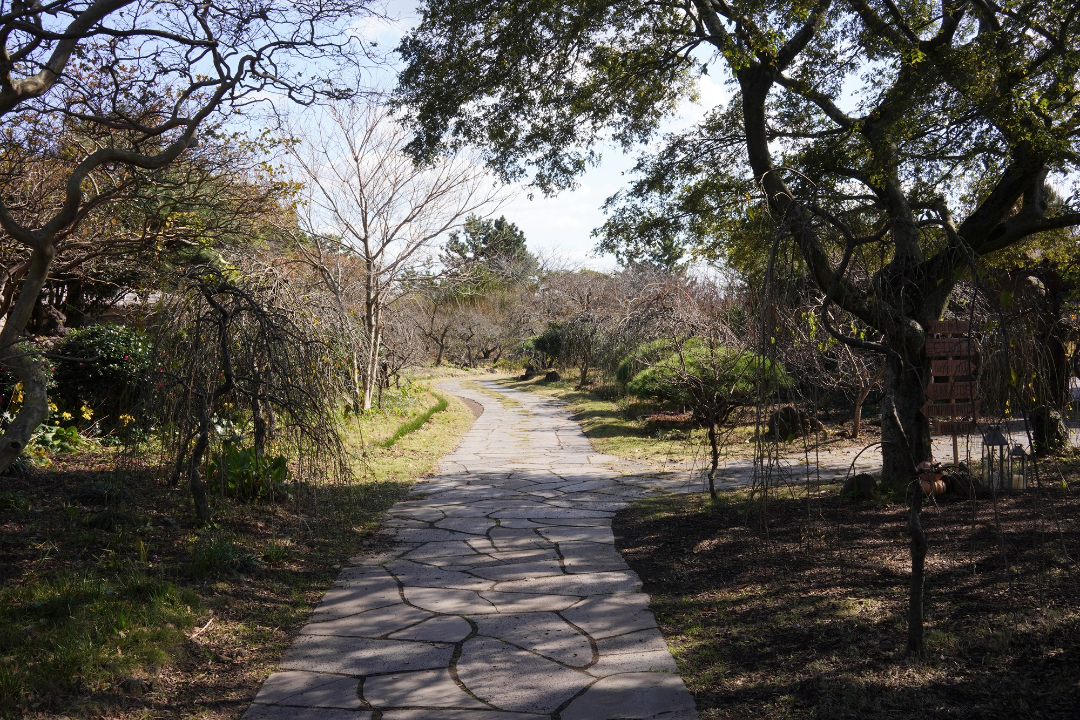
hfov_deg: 54.4
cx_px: 540
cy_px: 360
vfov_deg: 37.9
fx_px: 1050
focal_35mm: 35
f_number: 18
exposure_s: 1/100
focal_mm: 35
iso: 400
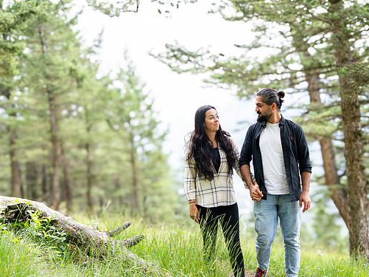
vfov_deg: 36.8
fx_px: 415
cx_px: 198
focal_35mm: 39
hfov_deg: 47.9
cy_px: 136
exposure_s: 1/1600
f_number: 2
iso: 200
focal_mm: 35
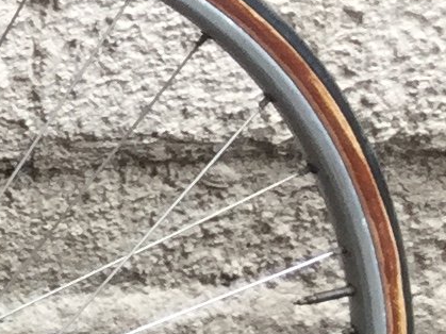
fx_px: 2911
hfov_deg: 7.0
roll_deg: +1.7
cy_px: 435
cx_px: -1249
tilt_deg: -30.3
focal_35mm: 226
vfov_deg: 6.5
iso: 40
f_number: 2.2
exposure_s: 1/50
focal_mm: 4.15
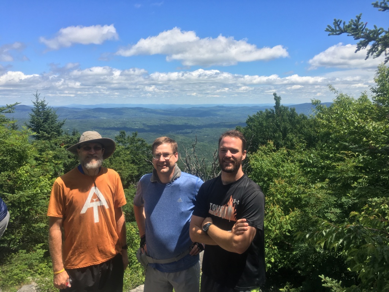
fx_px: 326
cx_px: 194
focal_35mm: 29
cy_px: 146
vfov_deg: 48.2
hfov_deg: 61.7
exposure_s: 1/1261
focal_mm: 4.15
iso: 25
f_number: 2.2
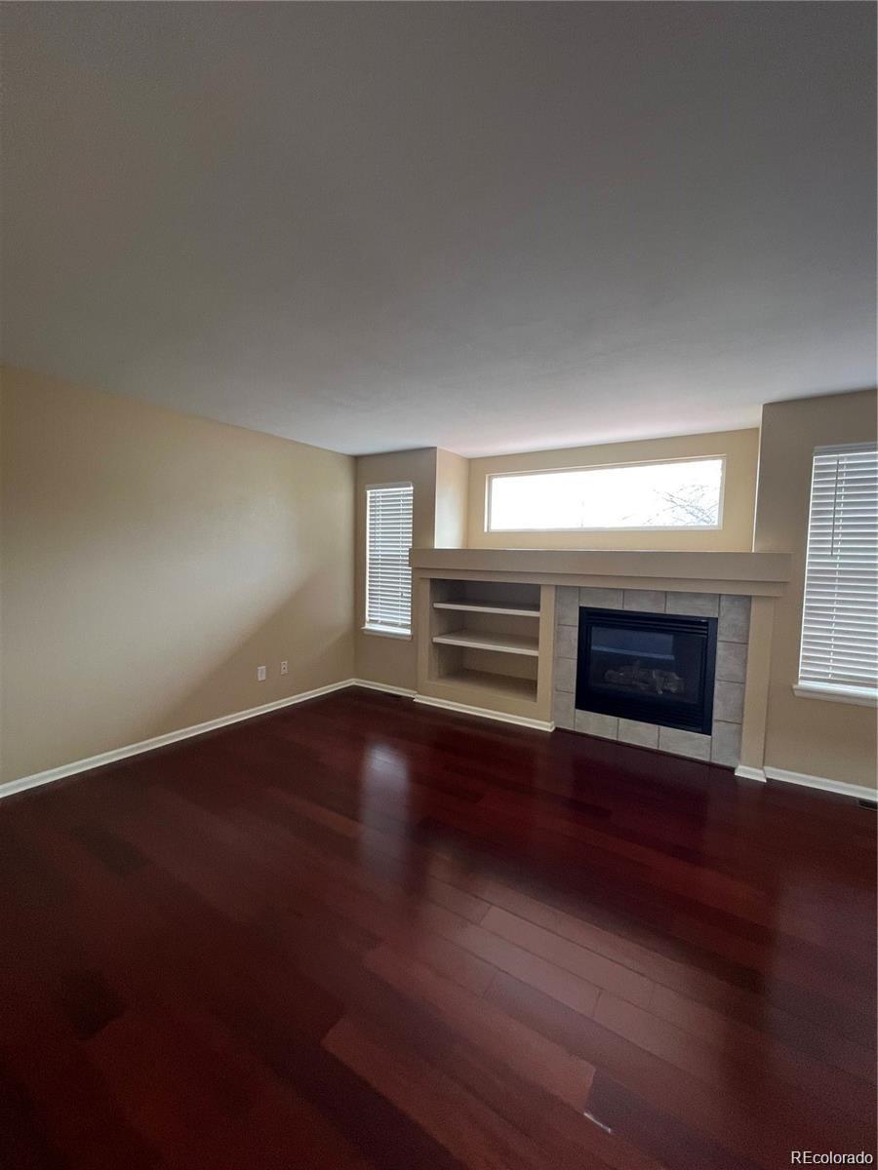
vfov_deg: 106.2
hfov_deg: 89.9
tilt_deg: -3.1
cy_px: 585
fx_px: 440
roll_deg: -0.1
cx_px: 439
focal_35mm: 13
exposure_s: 1/120
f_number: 1.8
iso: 200
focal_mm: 1.57
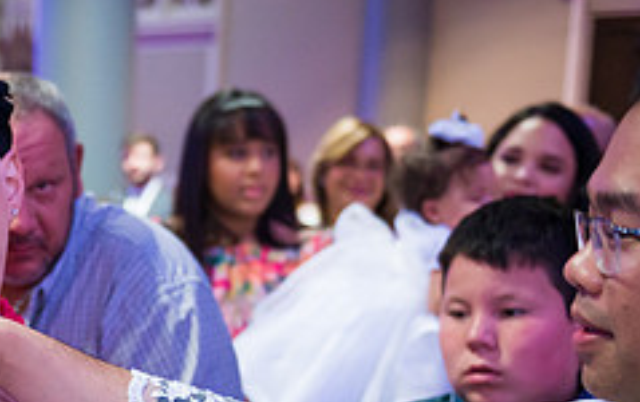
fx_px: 1380
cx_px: -16
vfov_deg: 16.2
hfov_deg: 24.8
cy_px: 405
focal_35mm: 79
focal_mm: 32
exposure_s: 1/200
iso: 3200
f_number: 3.2
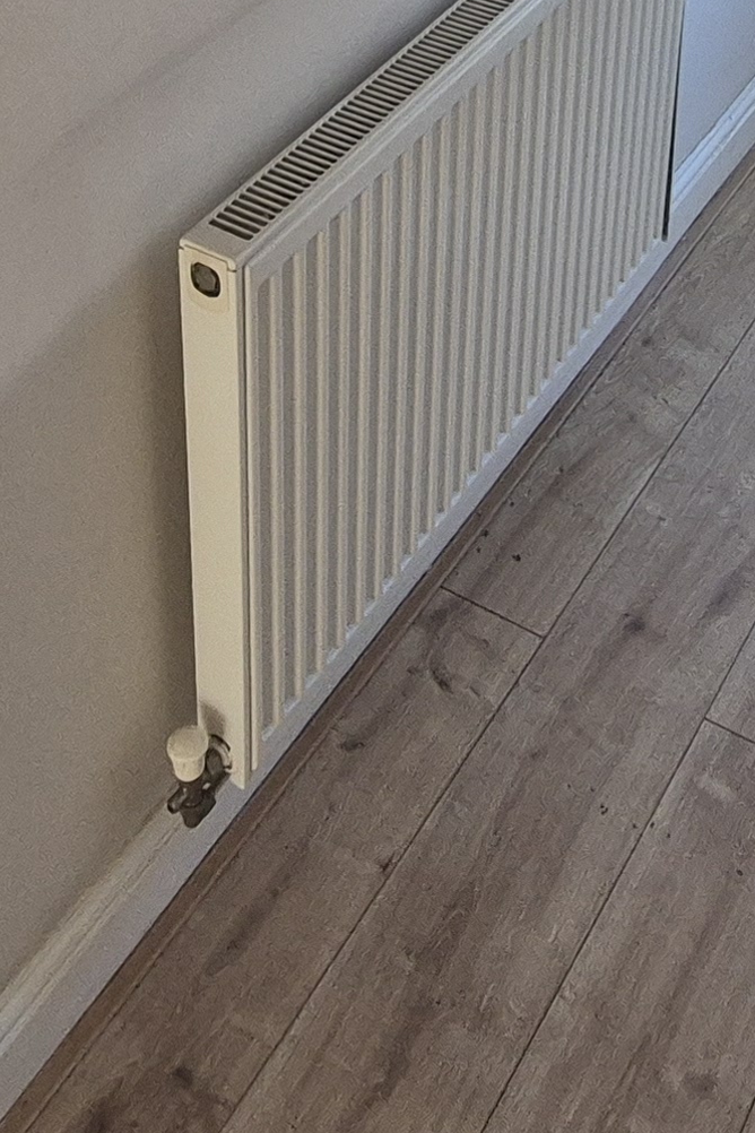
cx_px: 469
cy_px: -250
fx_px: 1699
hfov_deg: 25.0
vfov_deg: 30.8
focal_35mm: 54
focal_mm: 2.2
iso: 320
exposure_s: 1/50
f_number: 2.2
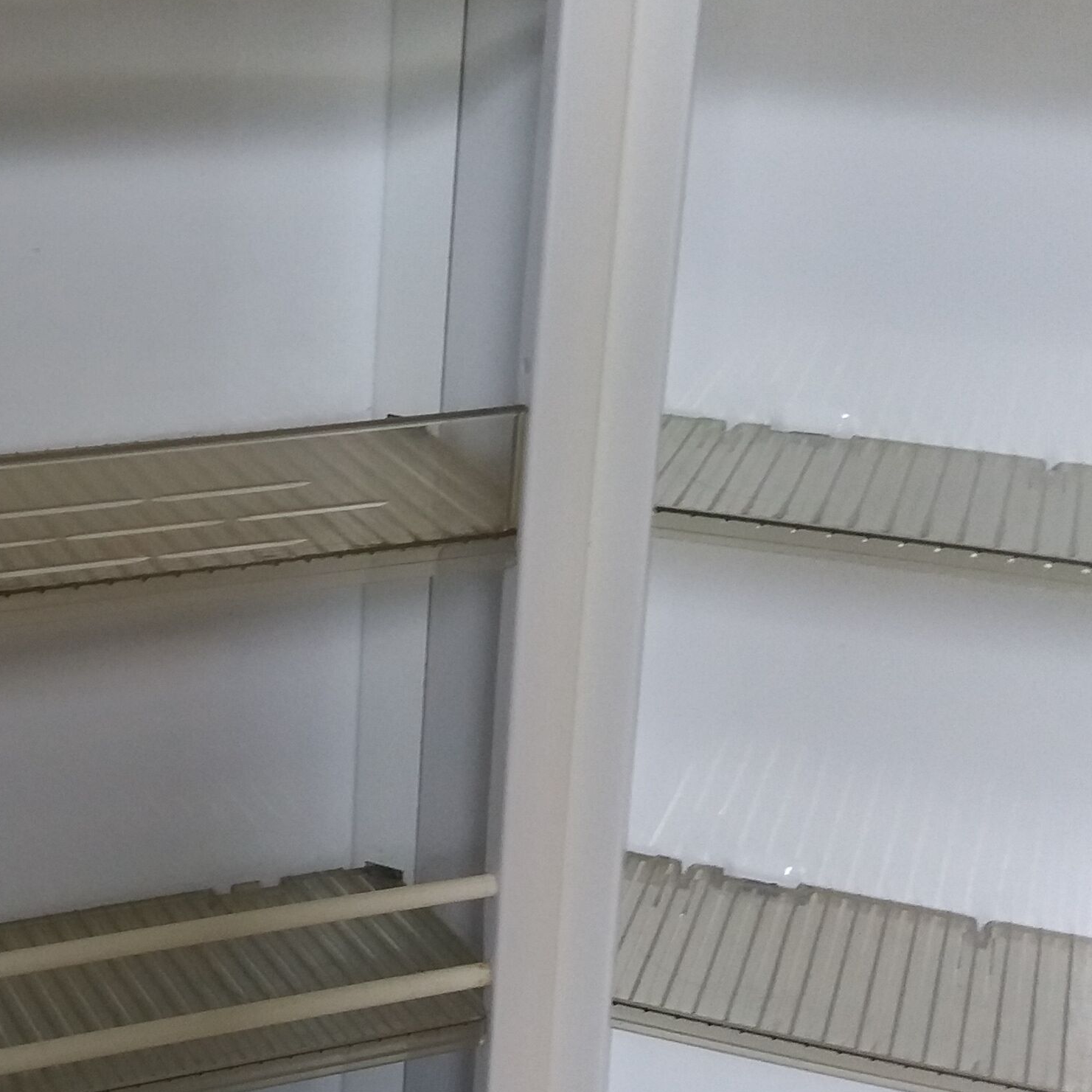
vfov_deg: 25.0
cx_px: 169
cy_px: 546
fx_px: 2463
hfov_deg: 24.5
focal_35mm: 69
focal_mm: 3.7
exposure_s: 1/33
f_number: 1.9
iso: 125
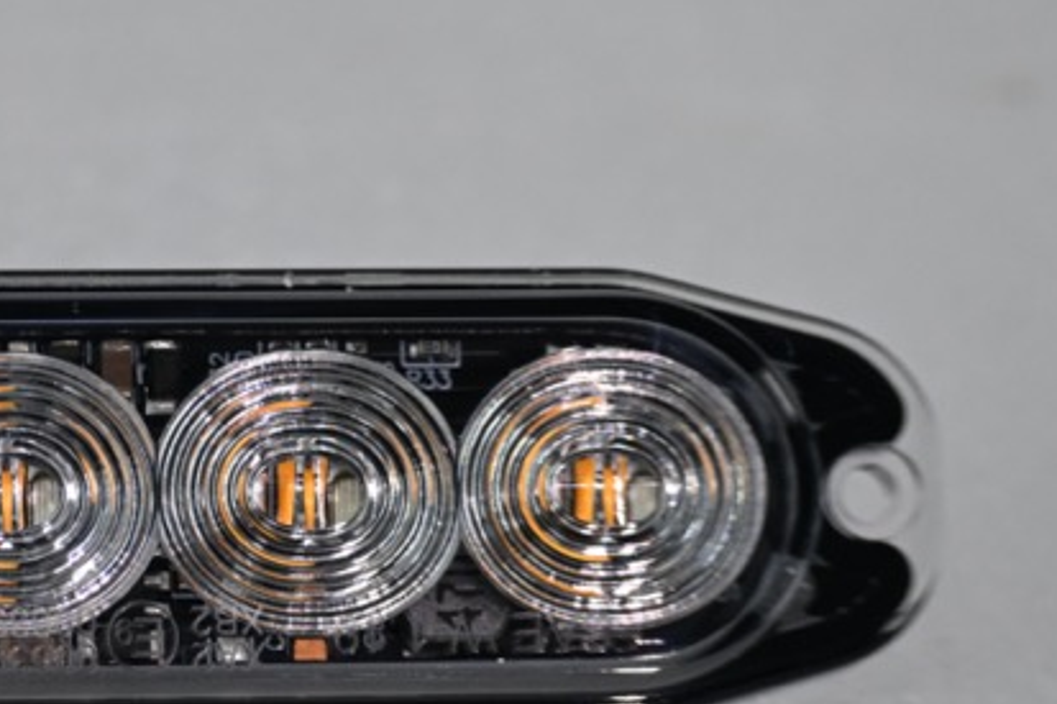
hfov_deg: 8.4
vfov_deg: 5.7
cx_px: -177
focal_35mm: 242
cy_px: 367
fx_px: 7102
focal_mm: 52
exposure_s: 1/125
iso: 400
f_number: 5
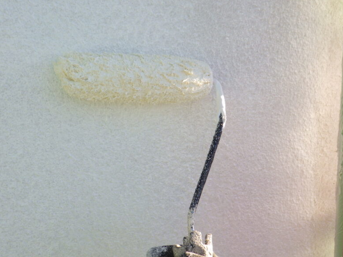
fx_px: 367
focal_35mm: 37
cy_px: 111
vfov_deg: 38.6
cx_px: 155
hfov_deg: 50.1
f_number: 4.2
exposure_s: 1/200
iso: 125
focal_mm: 5
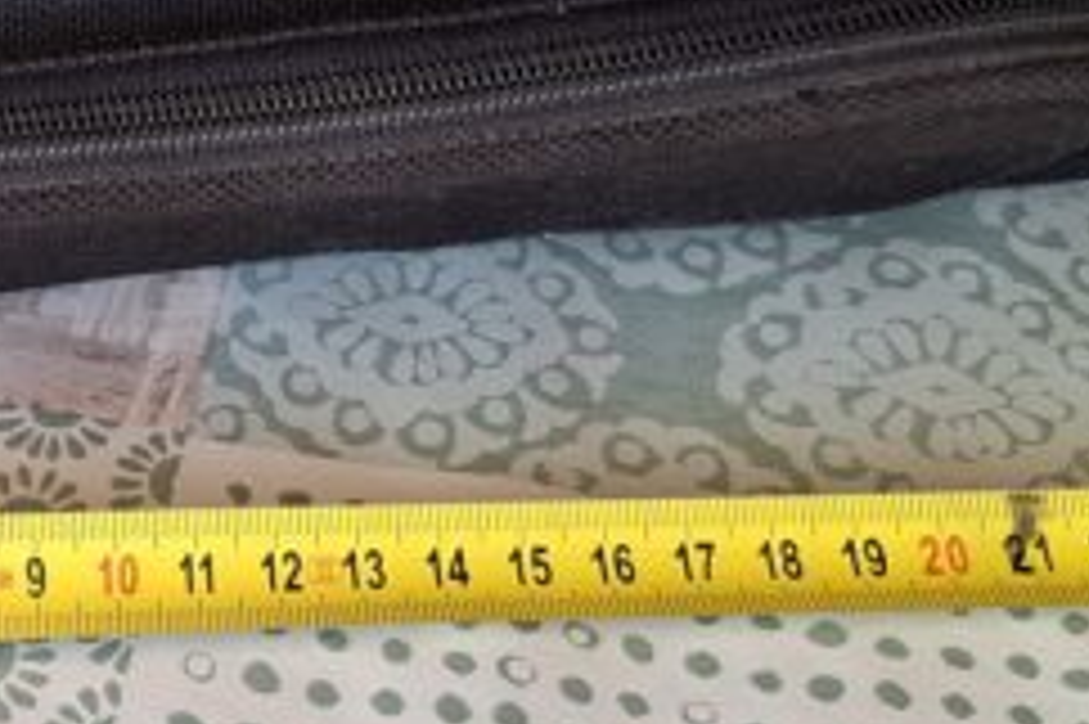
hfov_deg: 24.7
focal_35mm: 79
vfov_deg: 16.8
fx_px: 2388
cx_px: 40
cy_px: -22
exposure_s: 1/100
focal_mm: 5.54
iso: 50
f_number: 1.8
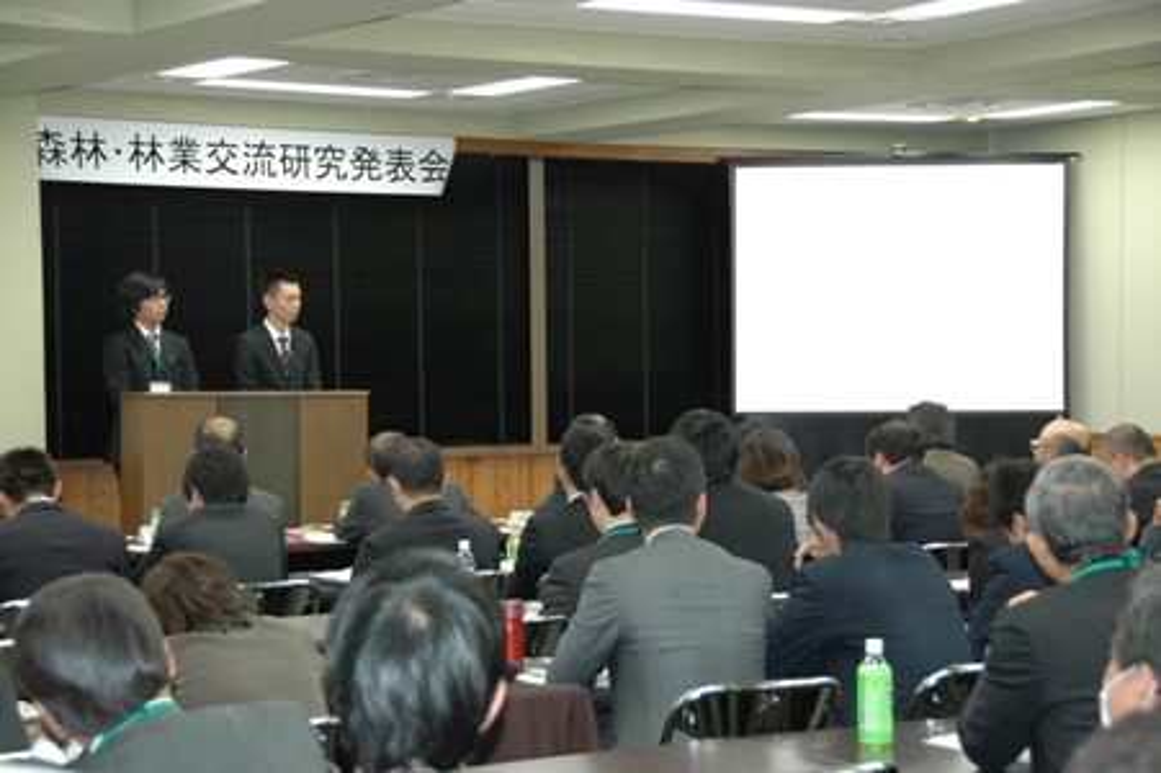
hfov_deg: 26.0
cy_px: 386
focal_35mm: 78
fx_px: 2514
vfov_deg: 17.5
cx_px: 580
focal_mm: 52
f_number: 4.8
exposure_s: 1/100
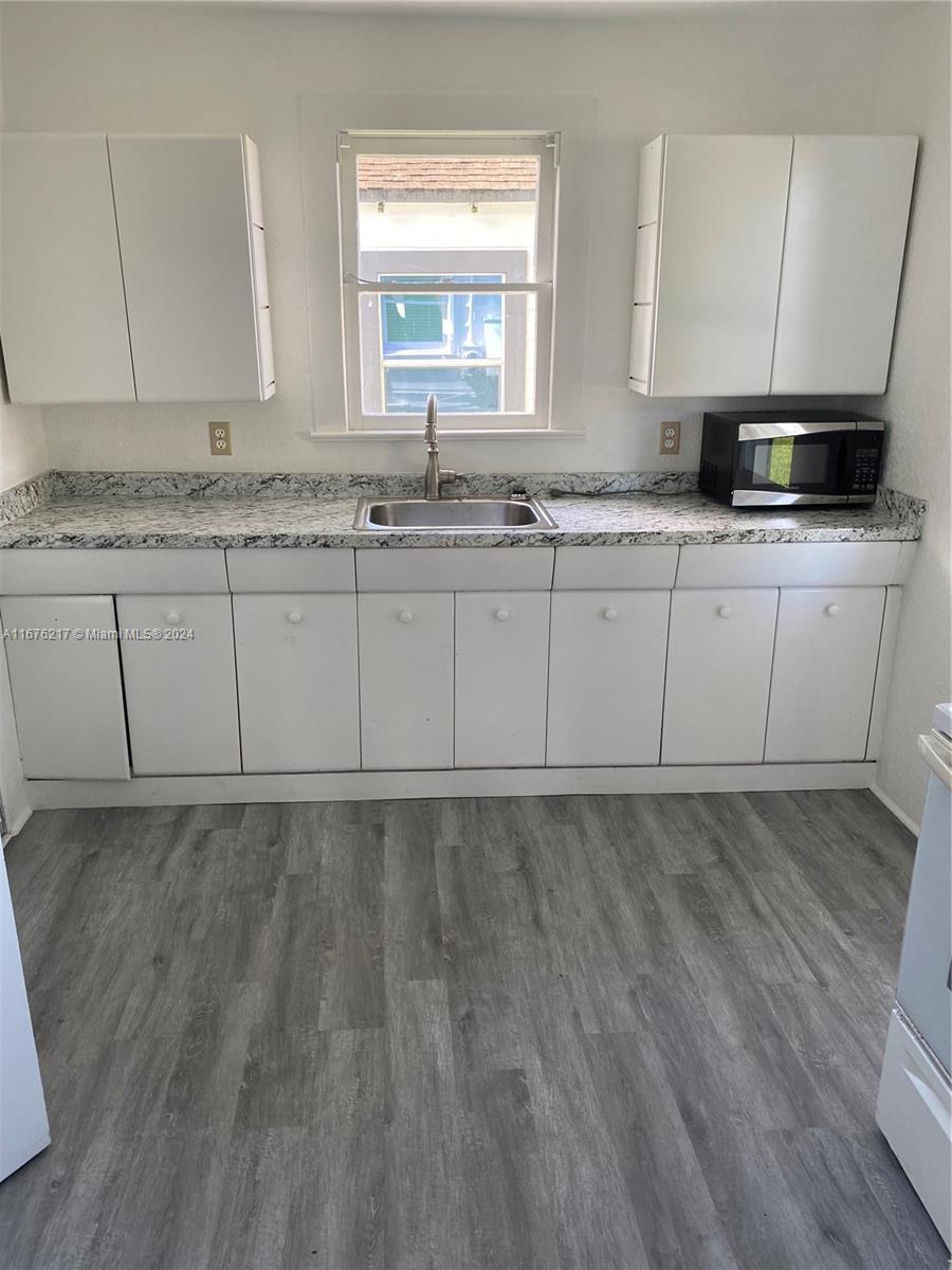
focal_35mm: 26
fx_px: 953
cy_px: 635
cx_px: 476
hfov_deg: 53.1
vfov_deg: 67.3
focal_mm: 4.25
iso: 80
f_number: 1.8
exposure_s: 1/121
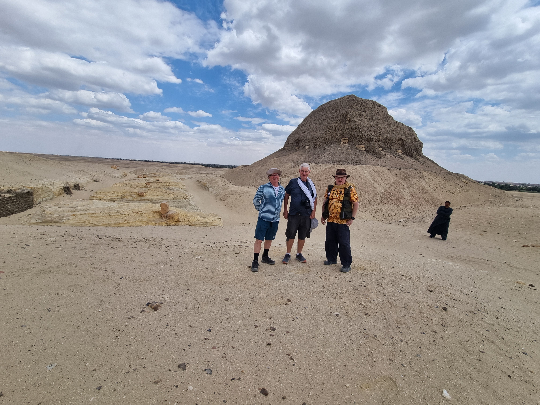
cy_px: 202
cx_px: 270
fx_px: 203
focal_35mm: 13
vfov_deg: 89.9
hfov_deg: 106.2
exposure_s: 1/3080
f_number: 2.2
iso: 50
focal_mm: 2.2
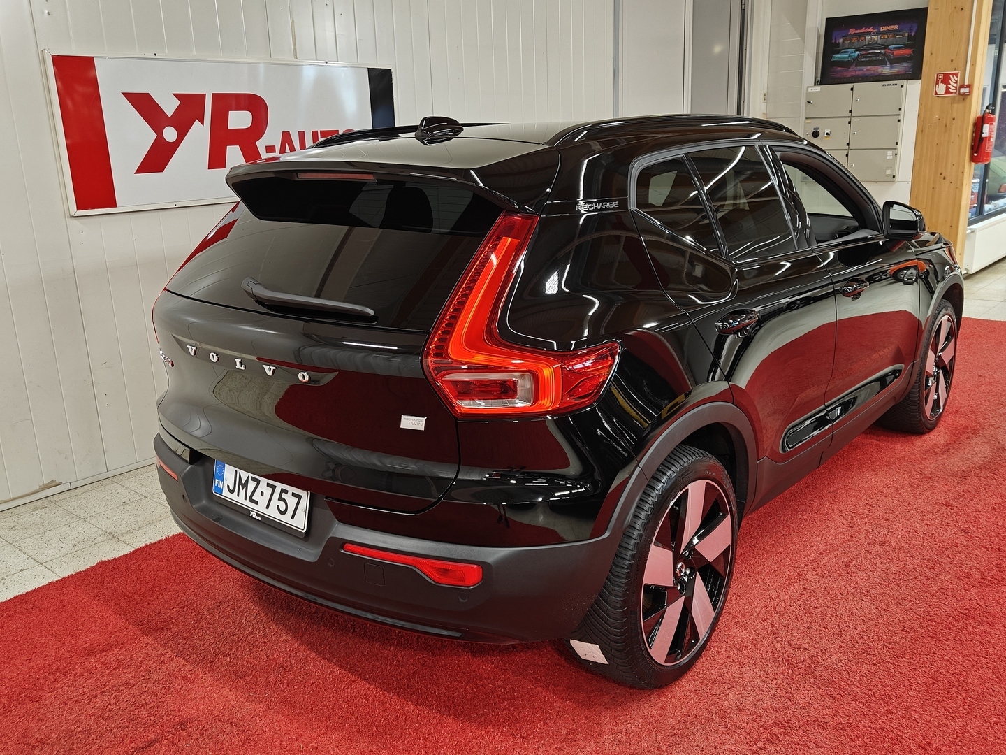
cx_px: 503
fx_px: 872
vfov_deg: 46.8
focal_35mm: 30
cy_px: 378
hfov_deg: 60.0
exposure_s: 1/50
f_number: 1.8
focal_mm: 5.59
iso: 100
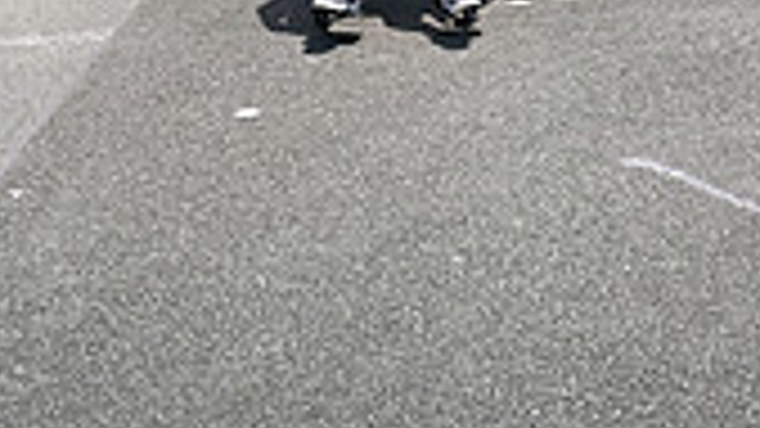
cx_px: 333
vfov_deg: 12.7
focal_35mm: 81
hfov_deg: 26.2
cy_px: -478
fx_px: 1632
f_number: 8
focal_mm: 29
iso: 200
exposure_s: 1/320
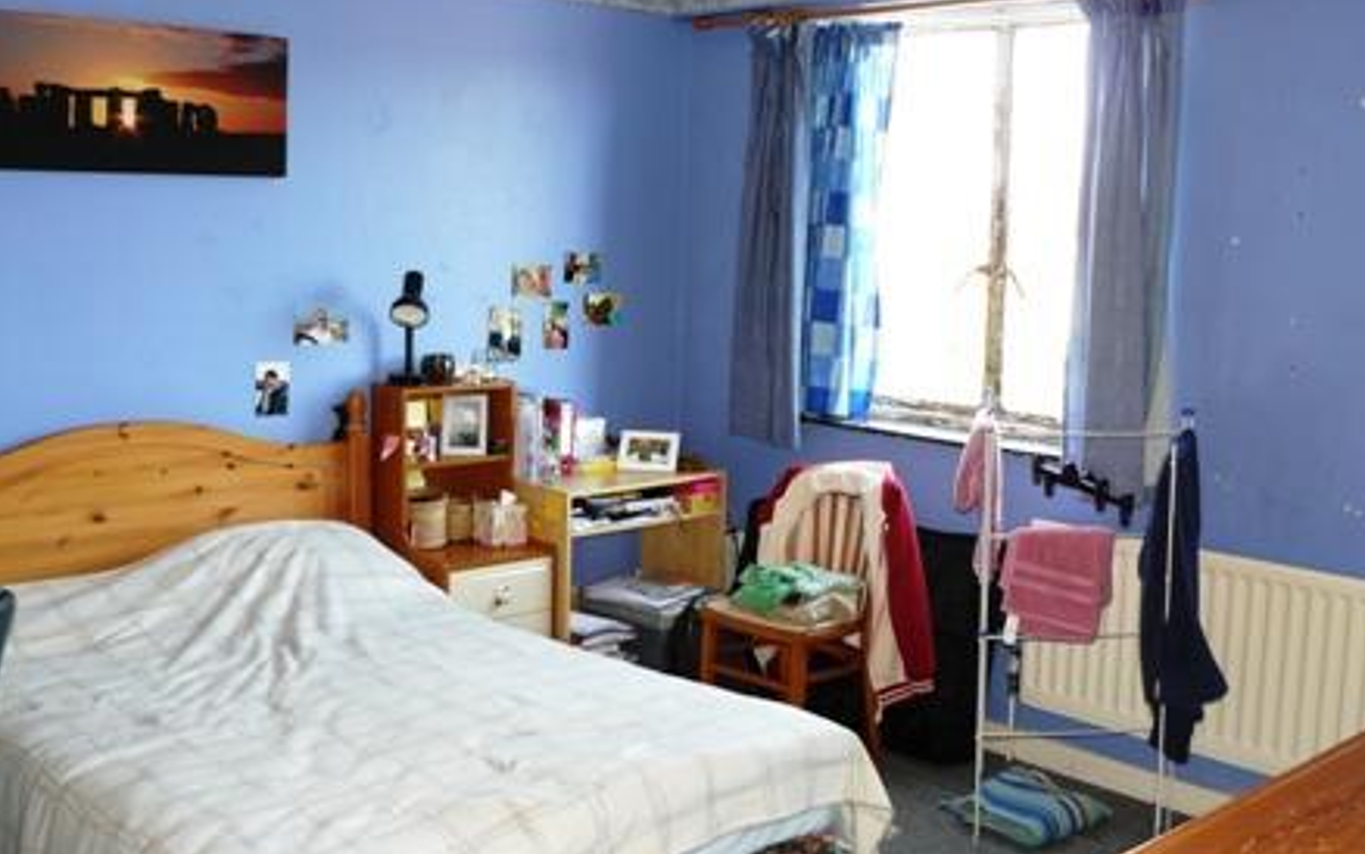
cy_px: 411
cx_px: 692
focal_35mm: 39
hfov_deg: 50.4
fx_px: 1451
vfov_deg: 32.8
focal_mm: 6
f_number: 2.8
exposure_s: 1/30
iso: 125
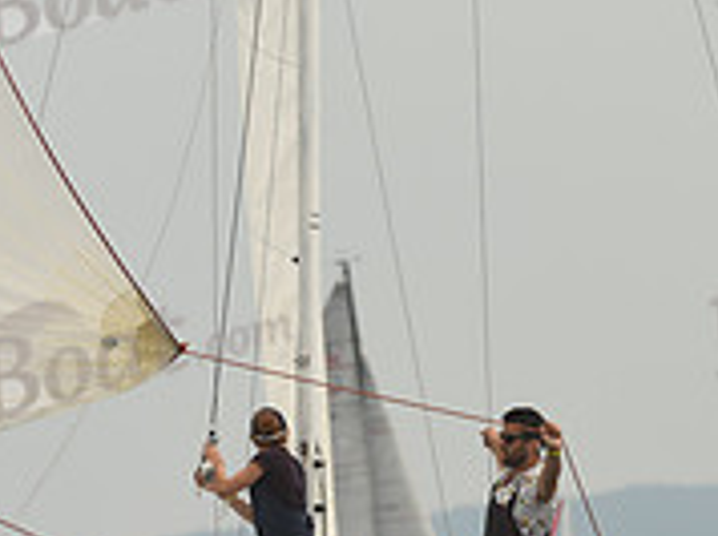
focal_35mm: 848
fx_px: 17565
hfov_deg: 2.3
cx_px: 504
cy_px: 538
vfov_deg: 1.7
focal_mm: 270
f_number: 6.3
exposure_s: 1/1000
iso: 250
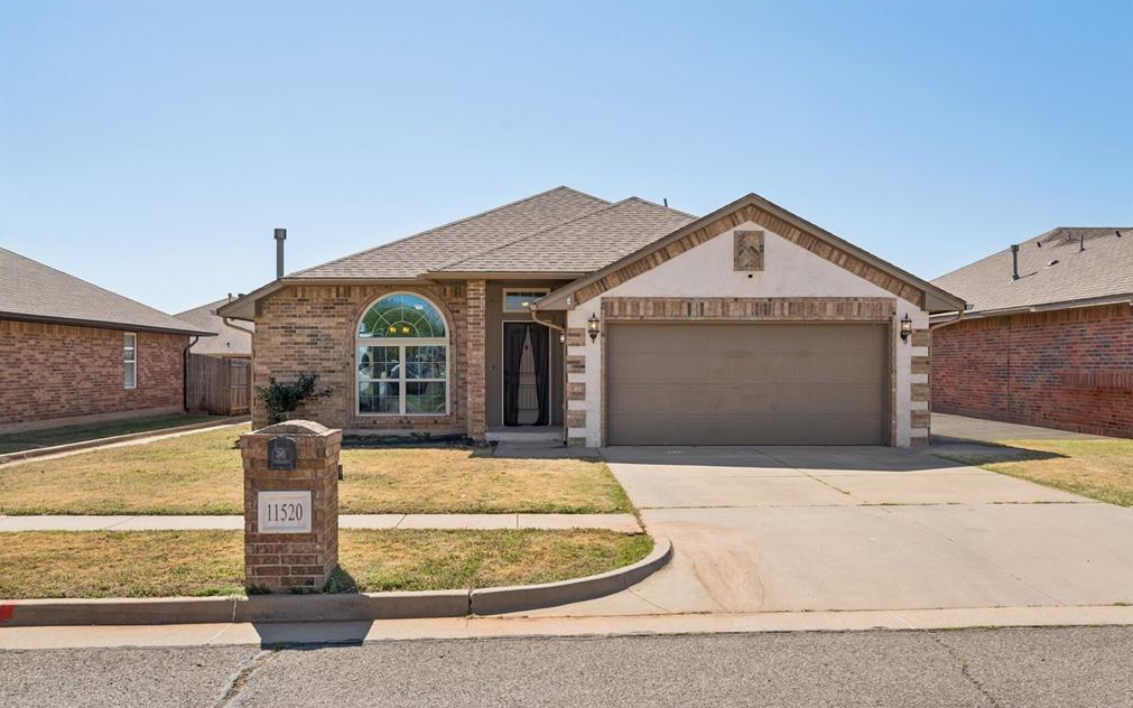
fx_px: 988
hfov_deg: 59.7
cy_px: 372
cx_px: 566
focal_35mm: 32
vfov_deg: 39.4
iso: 200
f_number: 7.1
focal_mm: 31
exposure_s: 1/800
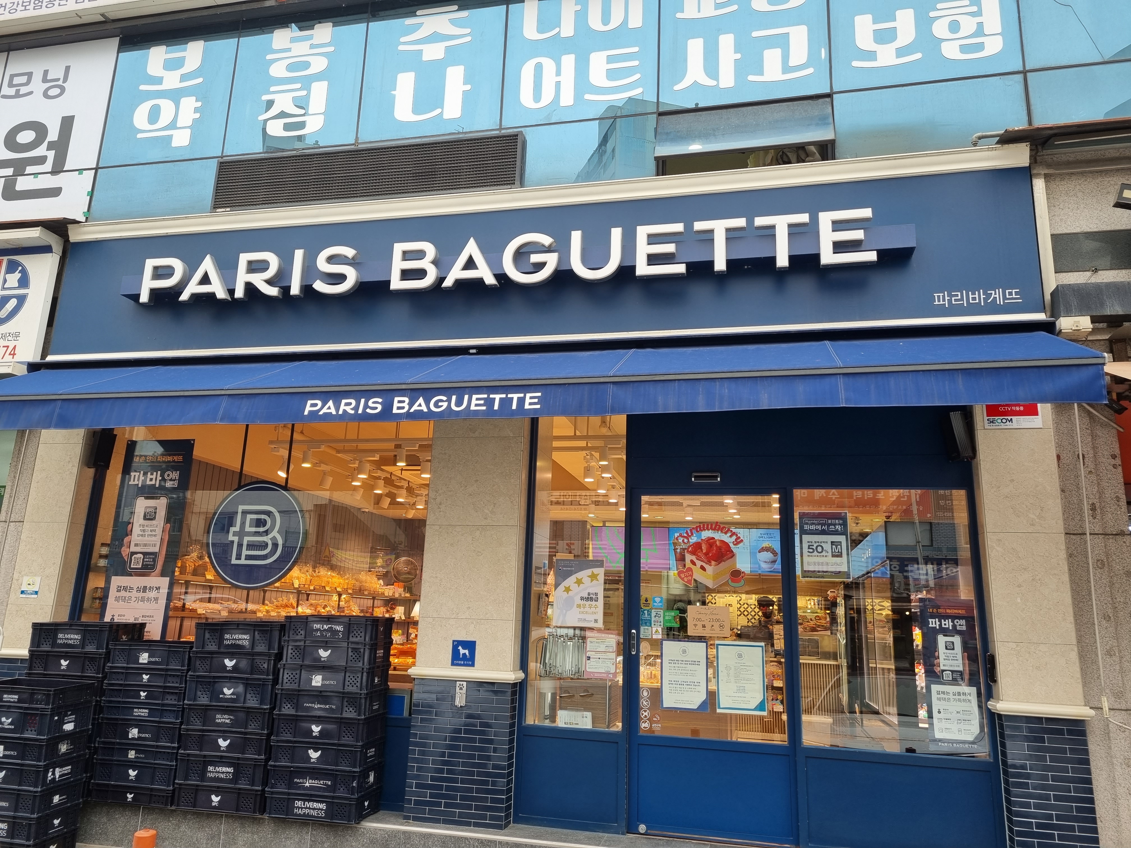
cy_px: 424
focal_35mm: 26
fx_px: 849
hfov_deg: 67.3
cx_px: 566
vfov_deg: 53.1
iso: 50
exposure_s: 1/145
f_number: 1.8
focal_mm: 5.4
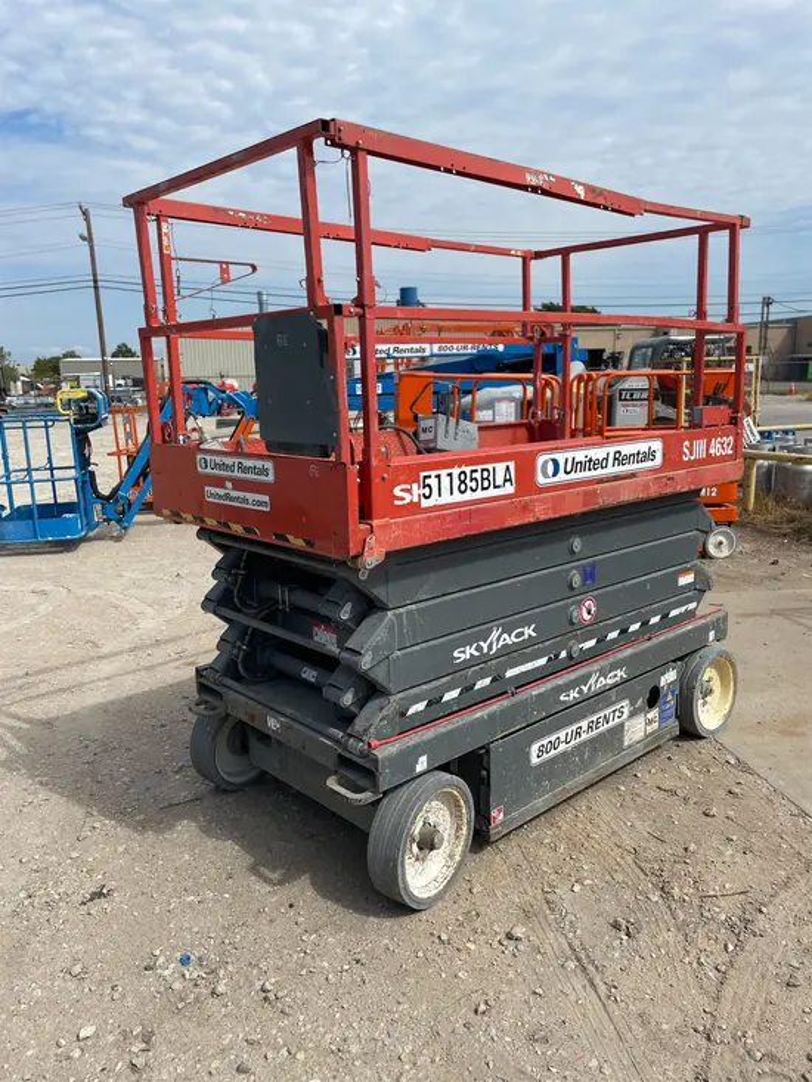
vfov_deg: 67.3
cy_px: 541
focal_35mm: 26
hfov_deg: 53.1
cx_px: 406
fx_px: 813
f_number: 1.6
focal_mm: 4.2
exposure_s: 1/6494
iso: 50
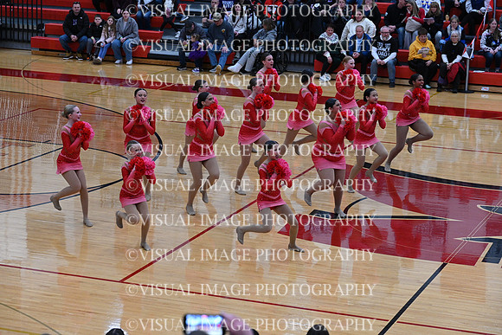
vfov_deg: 14.0
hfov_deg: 20.8
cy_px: 168
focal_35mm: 98
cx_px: 251
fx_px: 1367
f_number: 4
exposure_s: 1/400
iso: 4000
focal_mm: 98
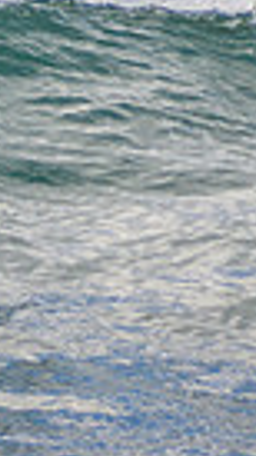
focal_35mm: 2439
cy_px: 136
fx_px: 29451
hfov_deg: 0.5
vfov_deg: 0.9
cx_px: -203
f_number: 5.6
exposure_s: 1/2000
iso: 220
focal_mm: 400
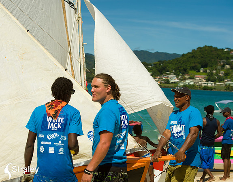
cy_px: 91
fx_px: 532
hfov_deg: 24.7
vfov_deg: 19.4
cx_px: 96
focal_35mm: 78
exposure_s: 1/1000
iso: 100
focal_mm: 70
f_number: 8
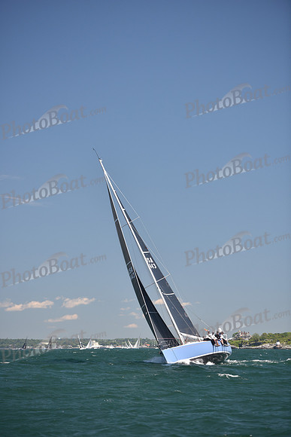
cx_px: 146
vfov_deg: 15.8
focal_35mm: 130
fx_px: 1575
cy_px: 218
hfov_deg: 10.6
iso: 200
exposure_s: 1/1000
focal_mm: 130
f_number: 3.2
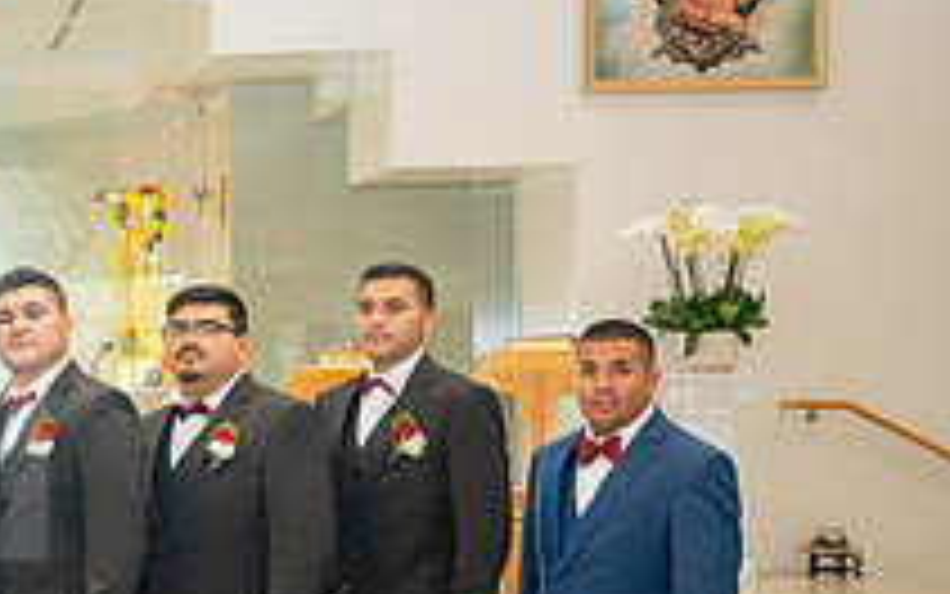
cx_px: -333
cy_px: 450
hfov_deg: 21.8
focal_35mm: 84
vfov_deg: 15.5
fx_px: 2175
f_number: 4
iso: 2500
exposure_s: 1/125
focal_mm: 30
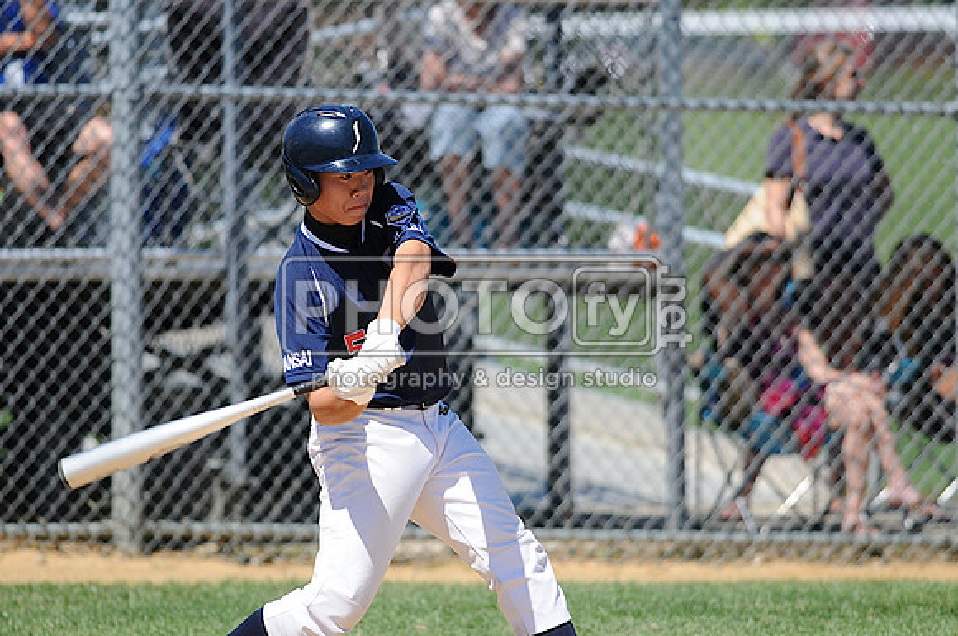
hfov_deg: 4.6
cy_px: 318
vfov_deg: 3.0
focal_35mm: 450
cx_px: 479
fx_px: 11958
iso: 200
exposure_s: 1/1600
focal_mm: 300
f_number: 4
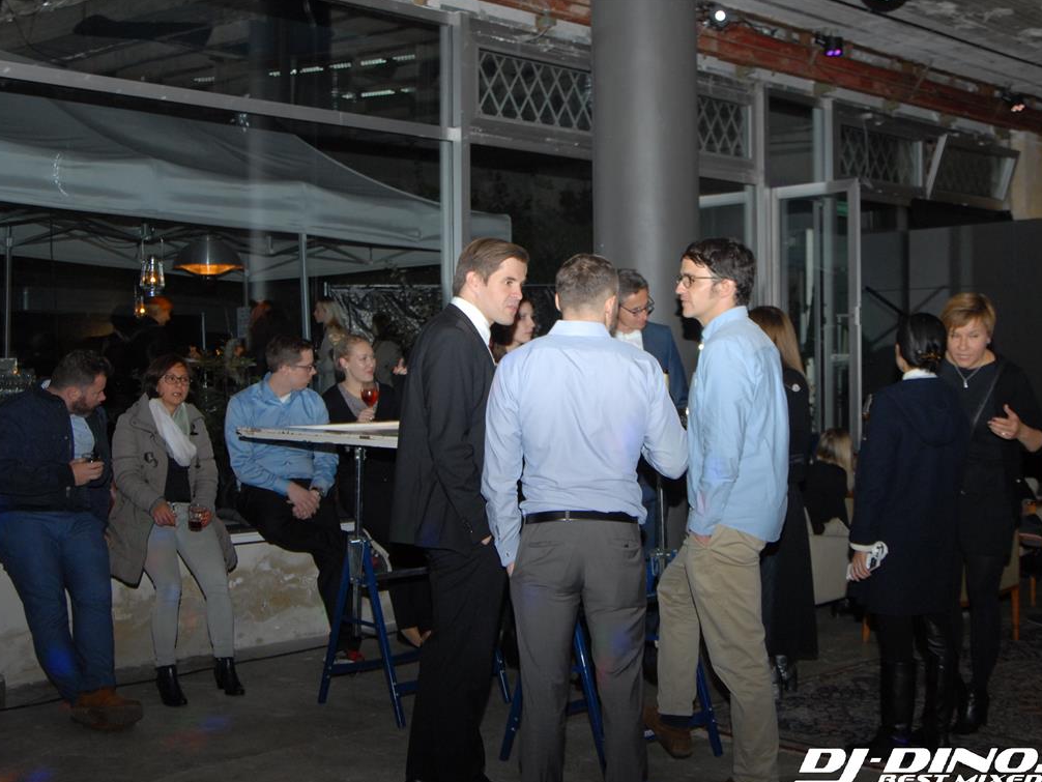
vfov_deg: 31.5
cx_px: 551
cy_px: 392
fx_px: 1385
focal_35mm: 46
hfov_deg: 41.2
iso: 400
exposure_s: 1/100
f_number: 5.6
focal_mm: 28
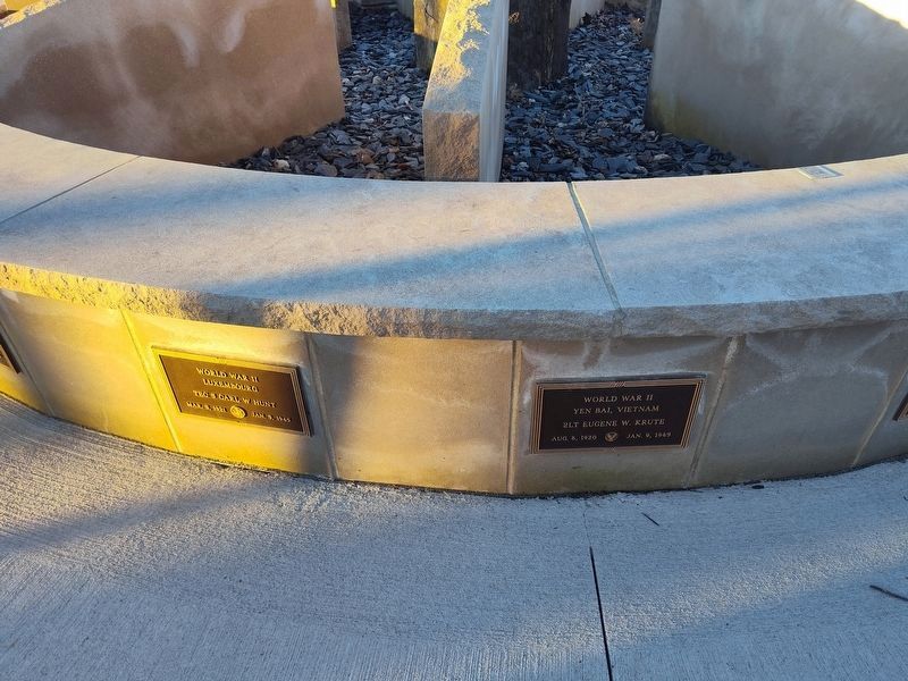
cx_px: 454
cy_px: 340
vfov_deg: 58.9
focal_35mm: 23
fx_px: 603
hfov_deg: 73.9
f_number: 1.8
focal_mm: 5.56
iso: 134
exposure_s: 1/200
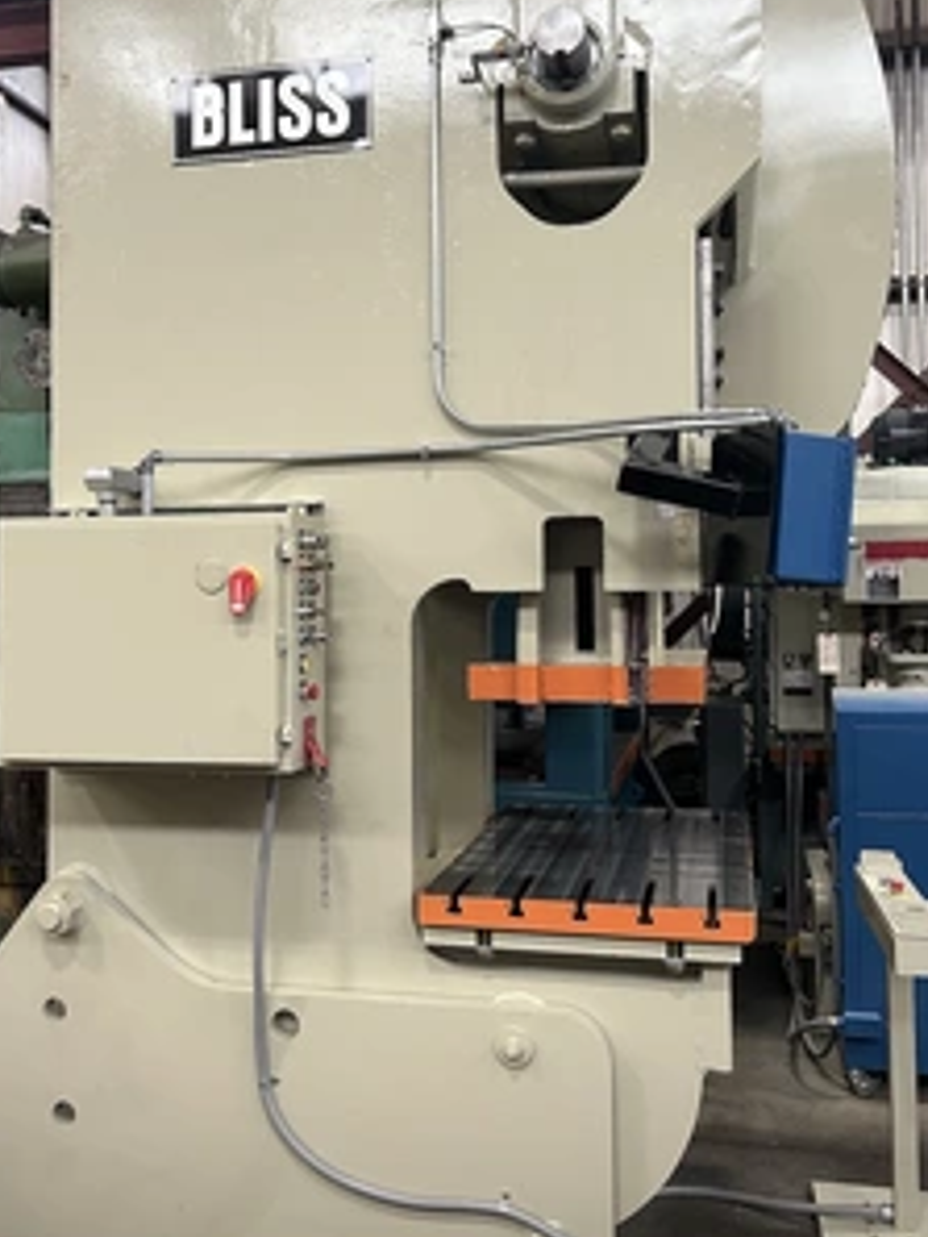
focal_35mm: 35
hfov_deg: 40.7
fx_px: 1250
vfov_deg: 52.4
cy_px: 533
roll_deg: +1.9
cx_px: 437
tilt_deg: +3.7
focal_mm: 5.7
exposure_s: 1/60
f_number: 1.5
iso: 200
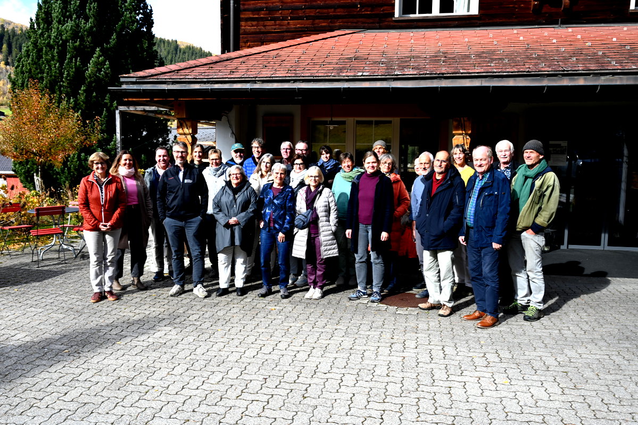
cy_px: 212
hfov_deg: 60.3
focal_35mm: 31
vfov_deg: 42.3
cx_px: 319
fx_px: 549
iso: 200
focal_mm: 31
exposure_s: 1/60
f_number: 13
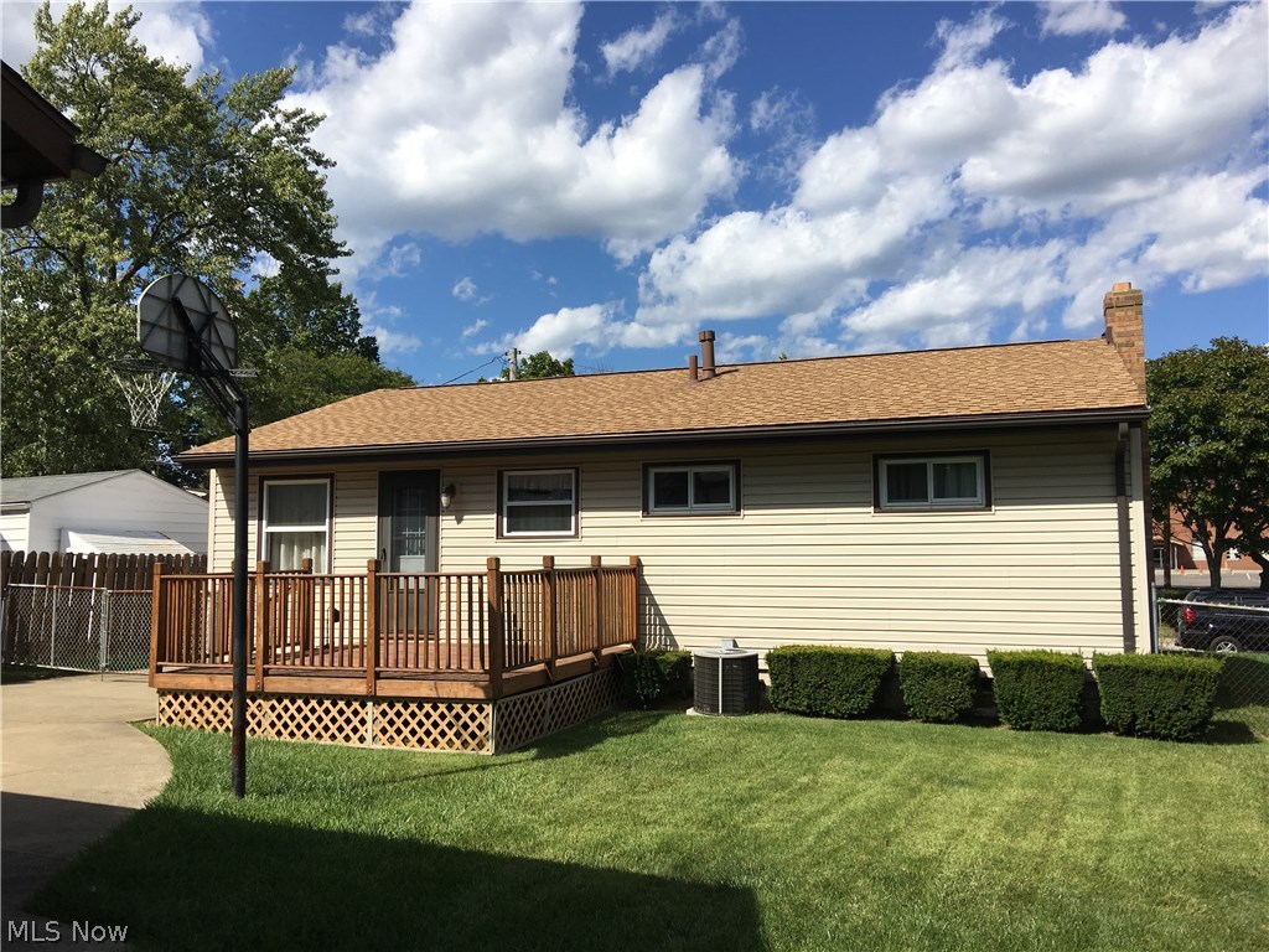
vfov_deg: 48.2
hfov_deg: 61.7
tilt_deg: +6.9
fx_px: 1063
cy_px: 476
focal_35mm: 29
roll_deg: -0.3
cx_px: 634
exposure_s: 1/2331
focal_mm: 4.15
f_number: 2.2
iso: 25
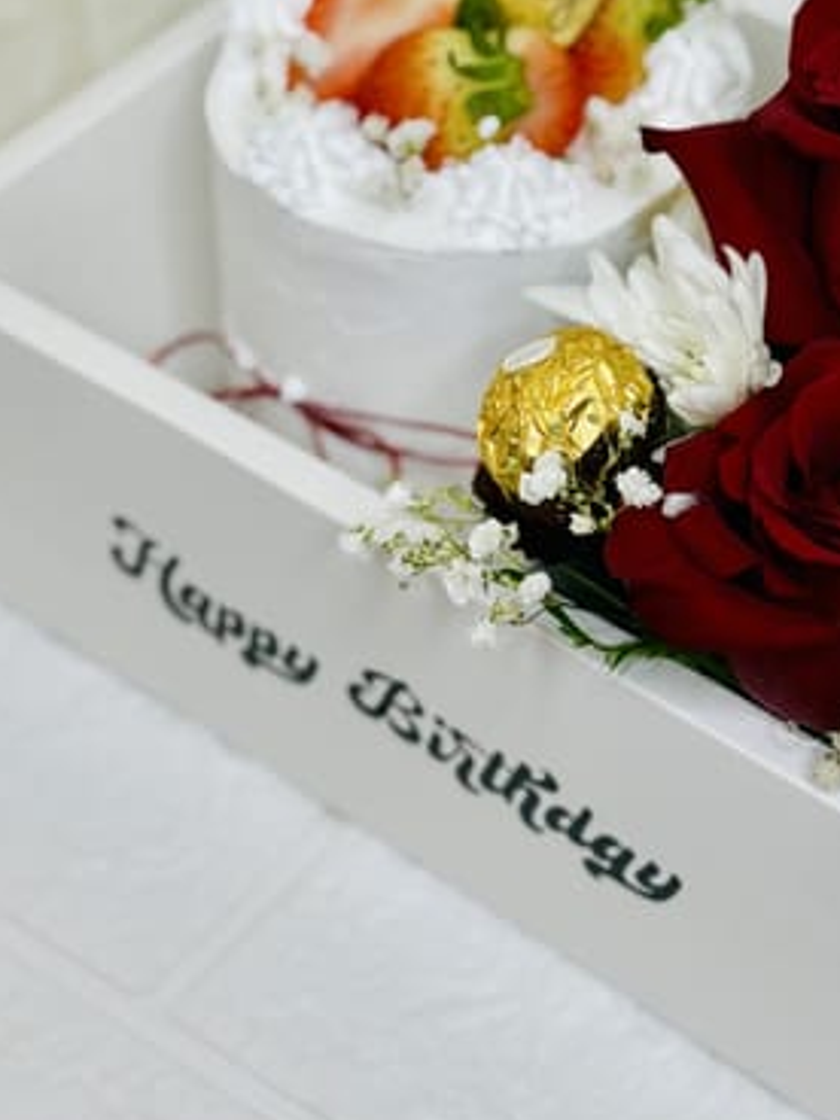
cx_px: 667
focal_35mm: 89
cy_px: 254
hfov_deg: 16.5
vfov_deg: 21.8
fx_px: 2880
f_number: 1.78
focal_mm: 6.76
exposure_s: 1/160
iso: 50
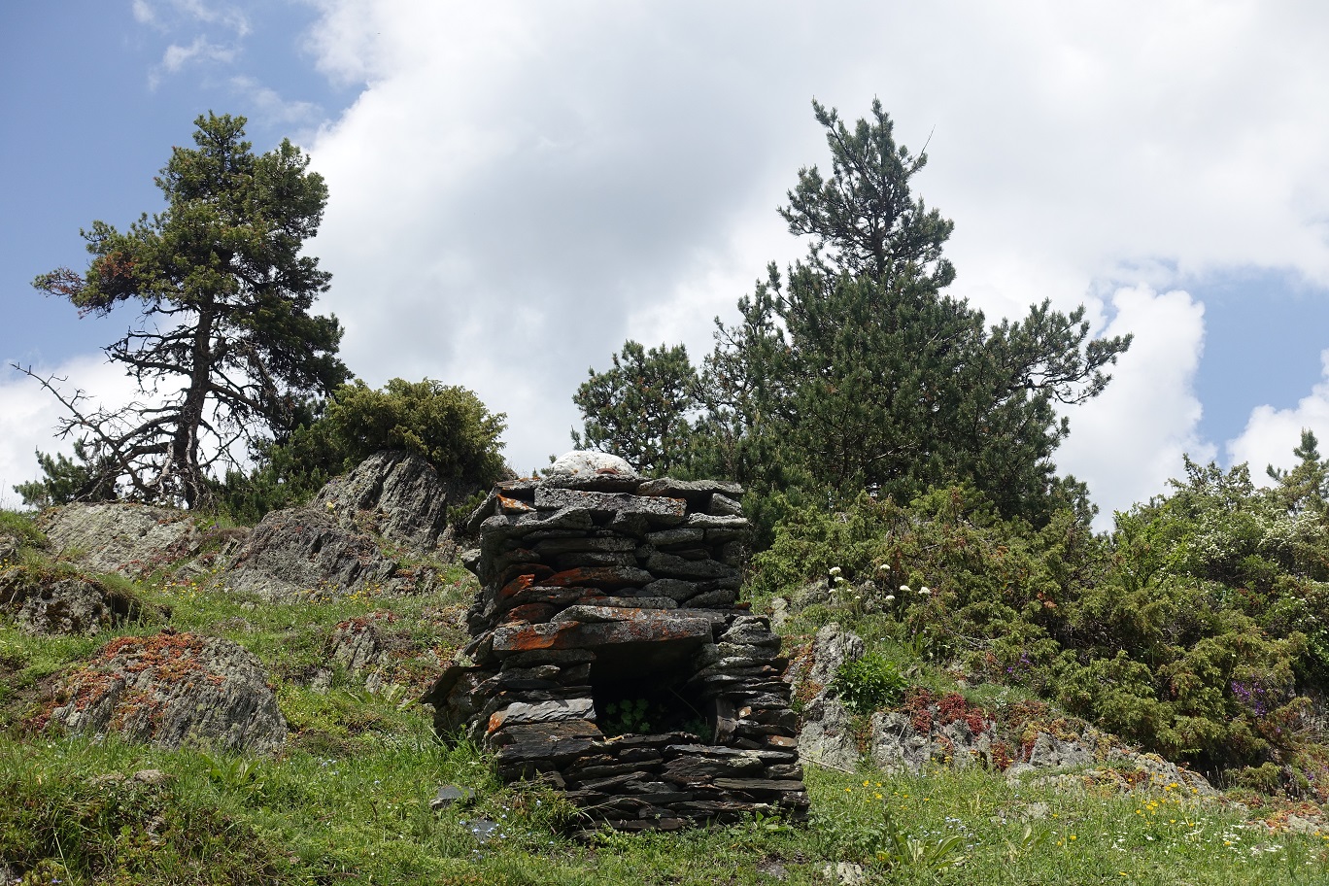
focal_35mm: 54
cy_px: 443
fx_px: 1993
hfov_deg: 36.9
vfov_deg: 25.1
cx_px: 664
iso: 125
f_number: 5.6
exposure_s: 1/640
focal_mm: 19.86
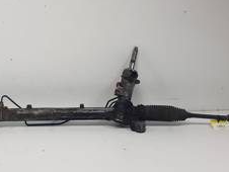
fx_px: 305
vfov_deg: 31.6
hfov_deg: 40.5
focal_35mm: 46
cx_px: 69
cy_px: 84
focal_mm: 4.2
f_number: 1.7
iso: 40
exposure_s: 1/419
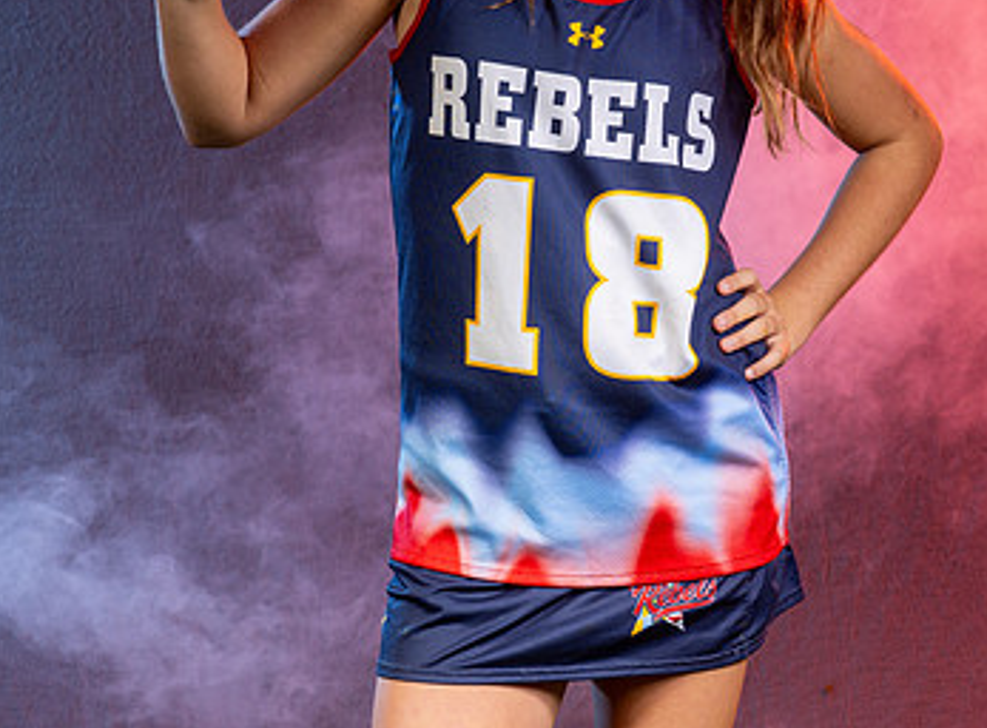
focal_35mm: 215
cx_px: 596
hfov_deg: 9.3
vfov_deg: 6.8
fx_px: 6094
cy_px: 179
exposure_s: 1/200
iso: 64
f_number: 8
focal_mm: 105
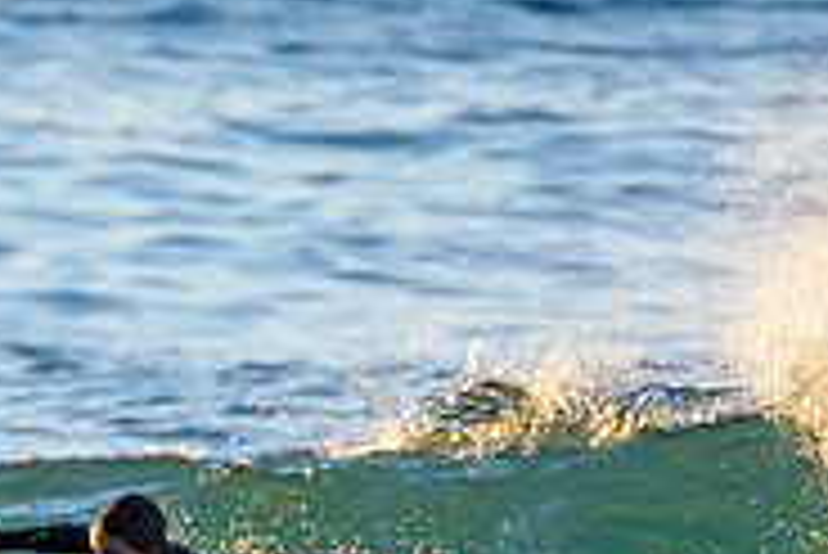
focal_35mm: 2366
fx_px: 54459
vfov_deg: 0.6
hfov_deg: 0.9
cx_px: 45
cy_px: 836
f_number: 5.6
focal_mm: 500
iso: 1000
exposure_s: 1/1600
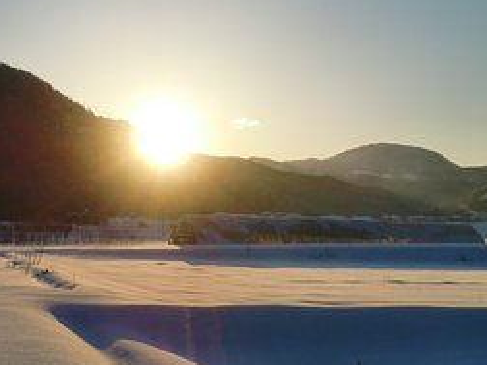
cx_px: 147
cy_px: 164
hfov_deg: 27.9
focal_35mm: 69
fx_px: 971
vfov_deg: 21.3
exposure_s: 1/400
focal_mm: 5.58
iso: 64
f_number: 8.4
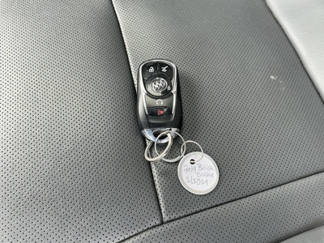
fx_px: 262
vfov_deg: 49.7
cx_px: 162
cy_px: 122
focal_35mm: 28
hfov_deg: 63.4
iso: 64
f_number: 1.8
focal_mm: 3
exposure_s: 1/115
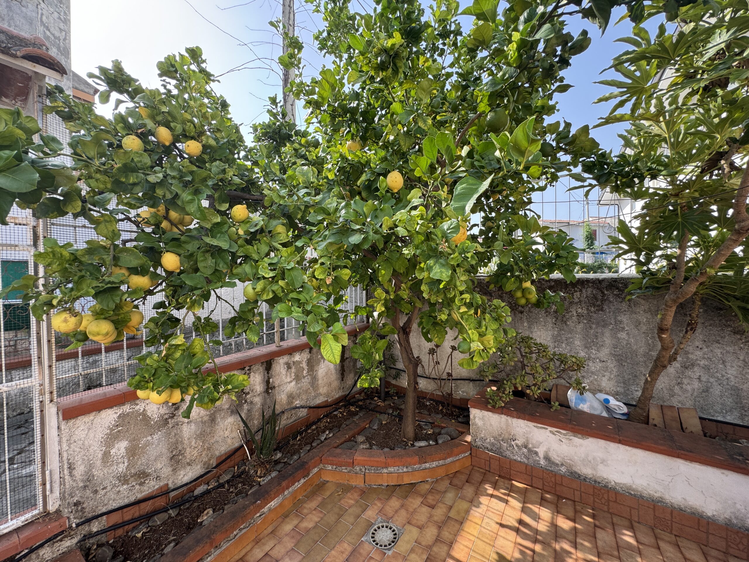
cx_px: 374
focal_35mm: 14
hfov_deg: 102.1
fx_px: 303
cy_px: 281
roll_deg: +1.5
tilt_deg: -0.2
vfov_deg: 85.7
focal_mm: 2.22
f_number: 2.2
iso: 40
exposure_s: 1/267
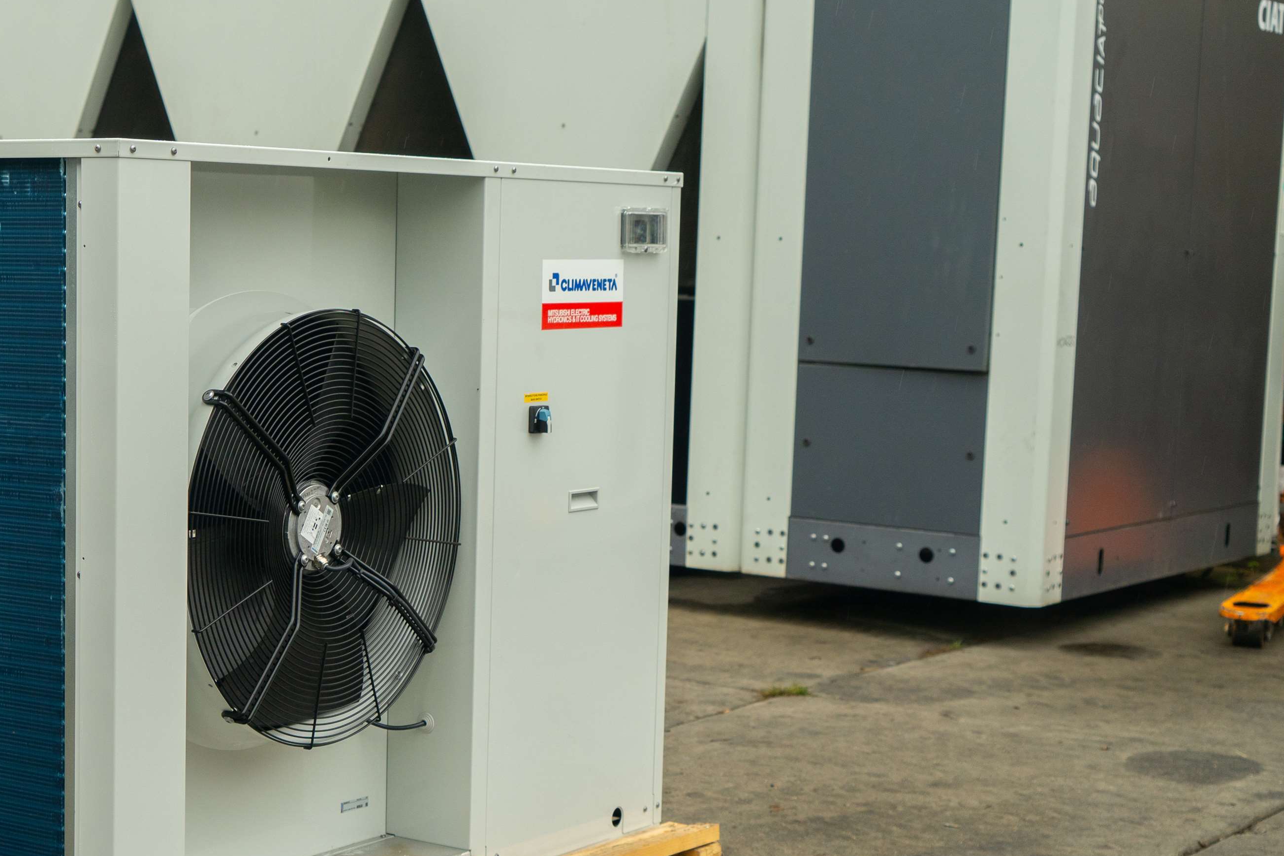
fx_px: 2354
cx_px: 306
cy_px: 551
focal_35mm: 66
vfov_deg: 20.6
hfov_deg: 30.0
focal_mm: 41
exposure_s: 1/160
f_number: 5
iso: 400
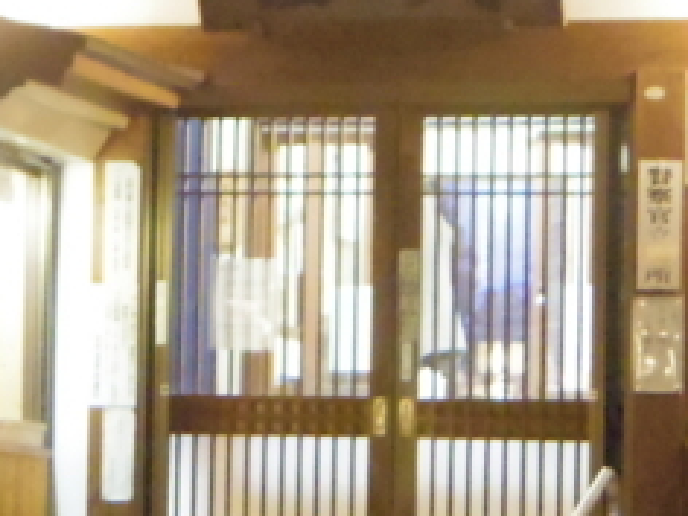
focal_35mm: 204
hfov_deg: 9.7
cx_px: 210
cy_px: 50
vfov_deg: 7.3
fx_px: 4055
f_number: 1.9
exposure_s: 1/30
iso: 3200
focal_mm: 8.5
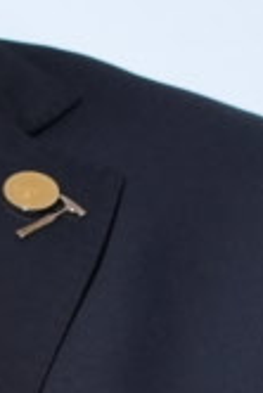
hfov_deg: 2.7
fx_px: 5325
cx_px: -877
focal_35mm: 487
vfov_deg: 4.2
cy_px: 384
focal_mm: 50
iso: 1600
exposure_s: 1/125
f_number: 5
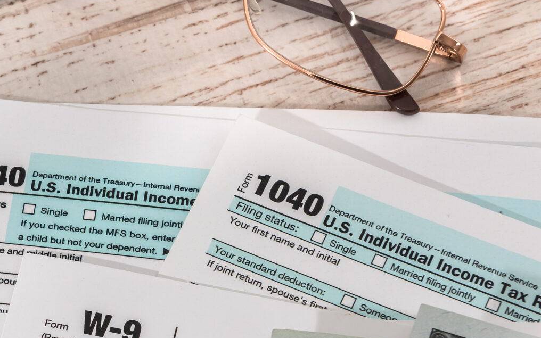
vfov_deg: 8.8
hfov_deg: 13.7
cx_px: -55
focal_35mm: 149
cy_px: 314
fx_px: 2197
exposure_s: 1/125
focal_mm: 58
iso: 400
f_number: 9
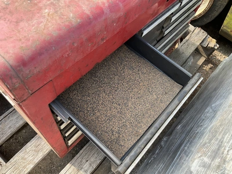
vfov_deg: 48.2
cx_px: 116
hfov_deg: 61.7
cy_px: 87
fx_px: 194
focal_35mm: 29
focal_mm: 3
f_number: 1.8
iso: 20
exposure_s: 1/132
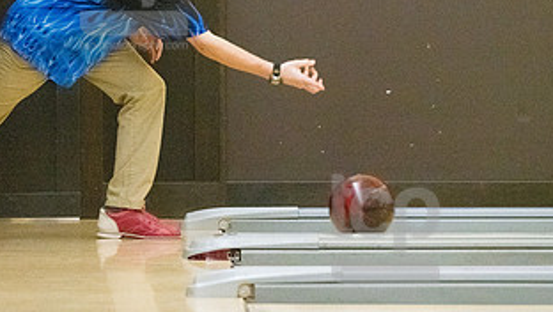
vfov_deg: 4.2
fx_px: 4285
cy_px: -12
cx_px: 135
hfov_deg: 7.4
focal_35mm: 292
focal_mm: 150
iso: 10000
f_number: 4.5
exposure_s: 1/1000
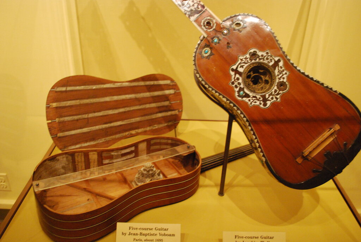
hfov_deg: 57.2
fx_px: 331
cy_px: 121
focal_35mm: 33
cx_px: 180
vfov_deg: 40.1
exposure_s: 1/13
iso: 1600
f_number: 4
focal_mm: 22
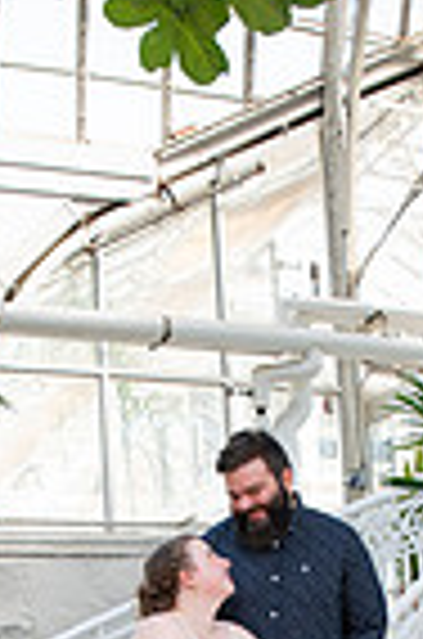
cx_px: 223
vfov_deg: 24.4
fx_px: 1346
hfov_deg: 17.9
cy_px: 756
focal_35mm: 76
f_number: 3.5
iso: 200
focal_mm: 24
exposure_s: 1/125
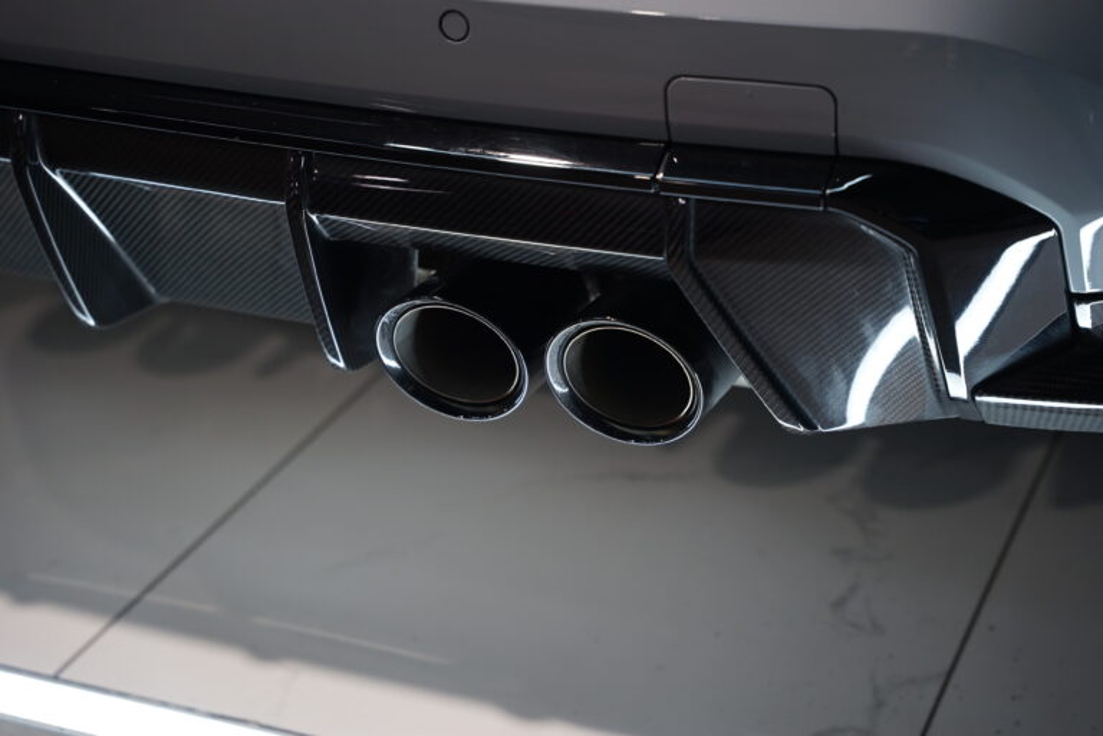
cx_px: 552
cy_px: 368
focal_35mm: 70
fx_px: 2145
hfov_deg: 28.8
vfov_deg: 19.5
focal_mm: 70
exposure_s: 1/80
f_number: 2.8
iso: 640
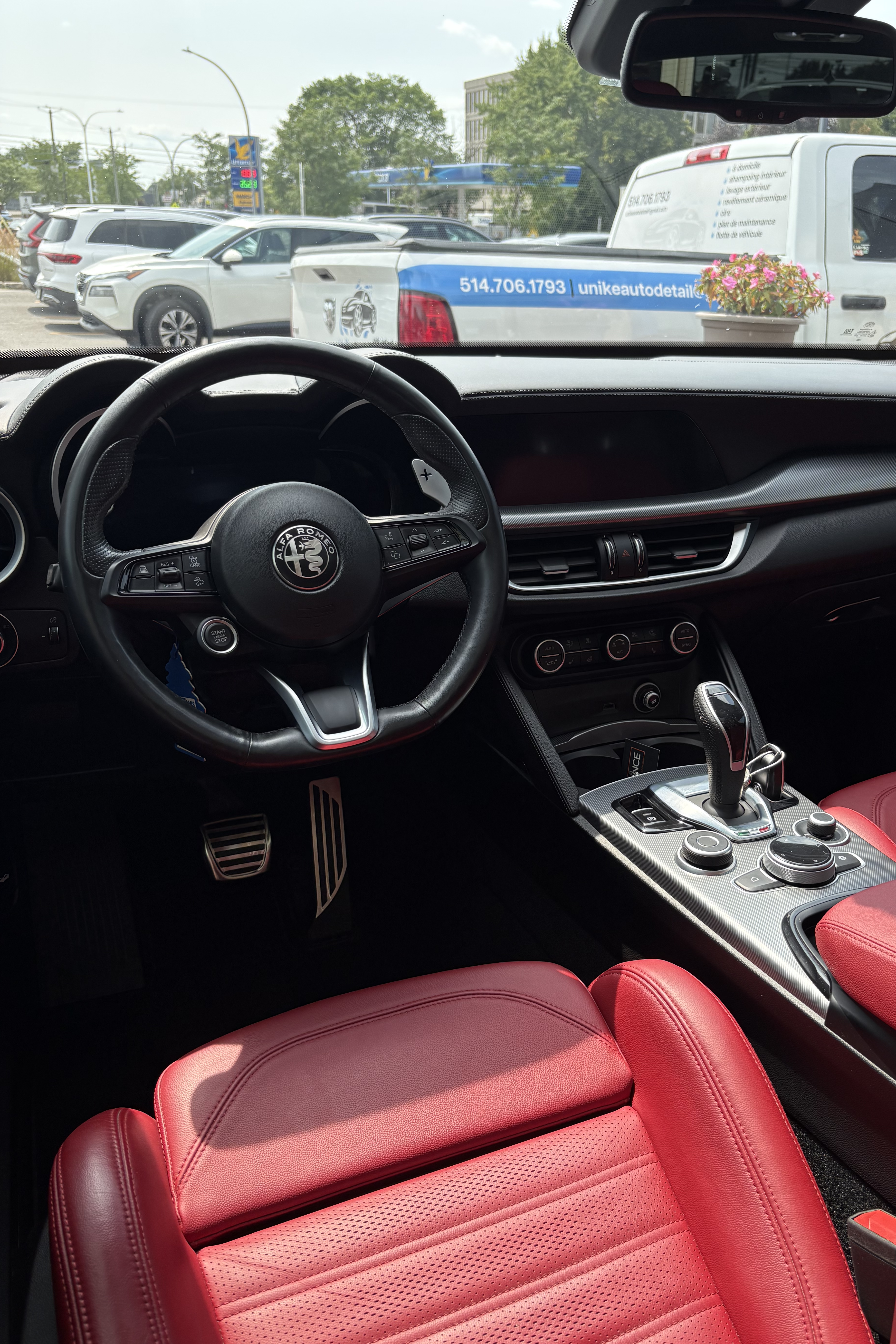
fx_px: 1045
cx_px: 517
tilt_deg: -23.2
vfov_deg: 65.5
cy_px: 690
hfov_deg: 46.3
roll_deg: -2.3
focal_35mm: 28
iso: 64
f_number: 1.6
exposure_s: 1/673
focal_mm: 5.96
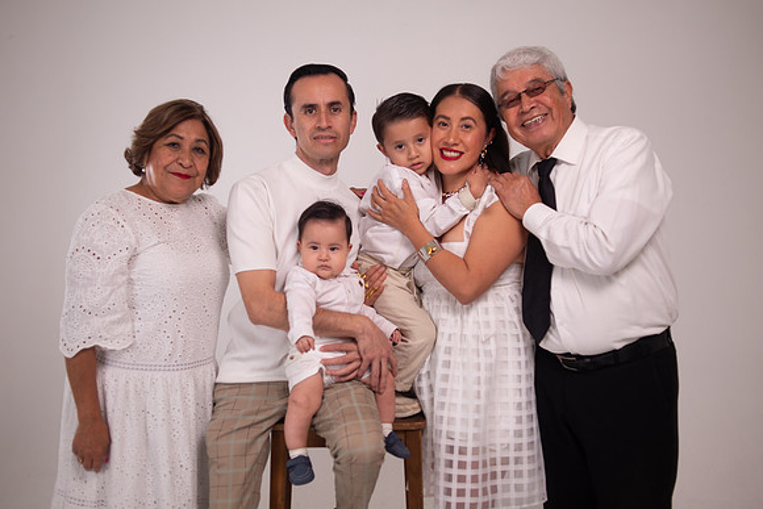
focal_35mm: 38
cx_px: 393
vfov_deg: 35.0
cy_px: 264
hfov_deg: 50.6
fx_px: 807
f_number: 4
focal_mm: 35
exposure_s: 1/250
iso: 100
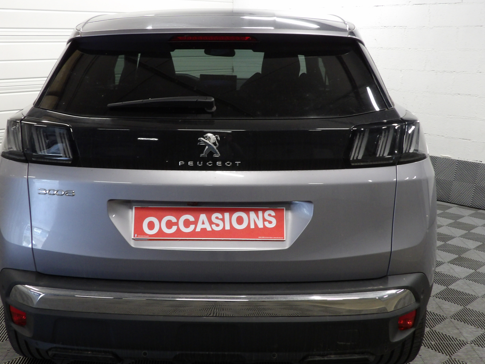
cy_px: 174
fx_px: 589
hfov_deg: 44.7
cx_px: 214
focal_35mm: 42
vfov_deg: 34.3
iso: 249
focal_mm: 5.9
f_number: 3.6
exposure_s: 1/17
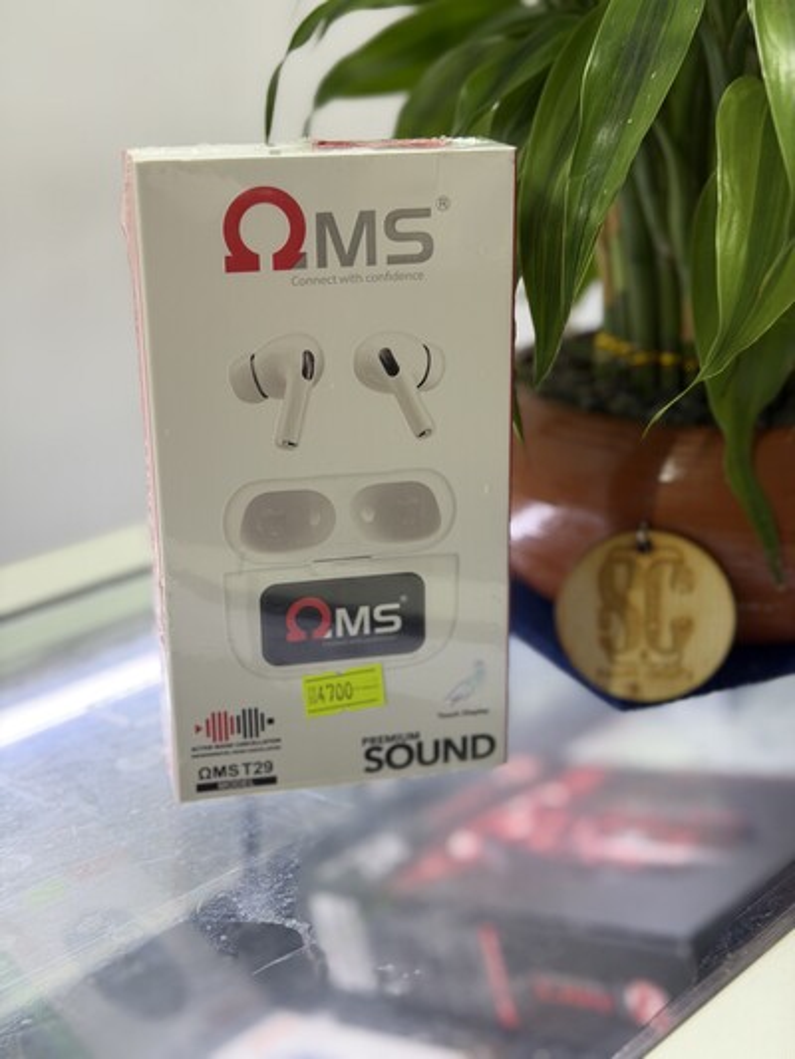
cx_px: 398
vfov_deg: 39.6
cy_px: 530
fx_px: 1469
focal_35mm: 48
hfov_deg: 30.3
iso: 64
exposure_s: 1/50
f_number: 1.78
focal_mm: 6.76
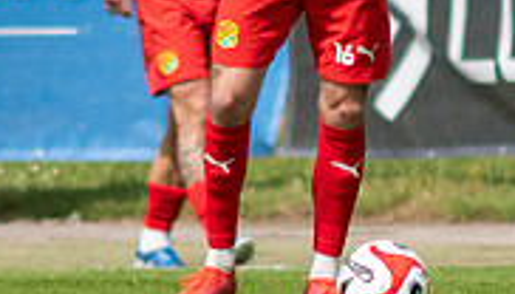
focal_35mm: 3053
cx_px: 264
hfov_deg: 0.7
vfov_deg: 0.4
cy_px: 14
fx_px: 41851
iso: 100
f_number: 3.2
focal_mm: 300
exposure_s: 1/2000
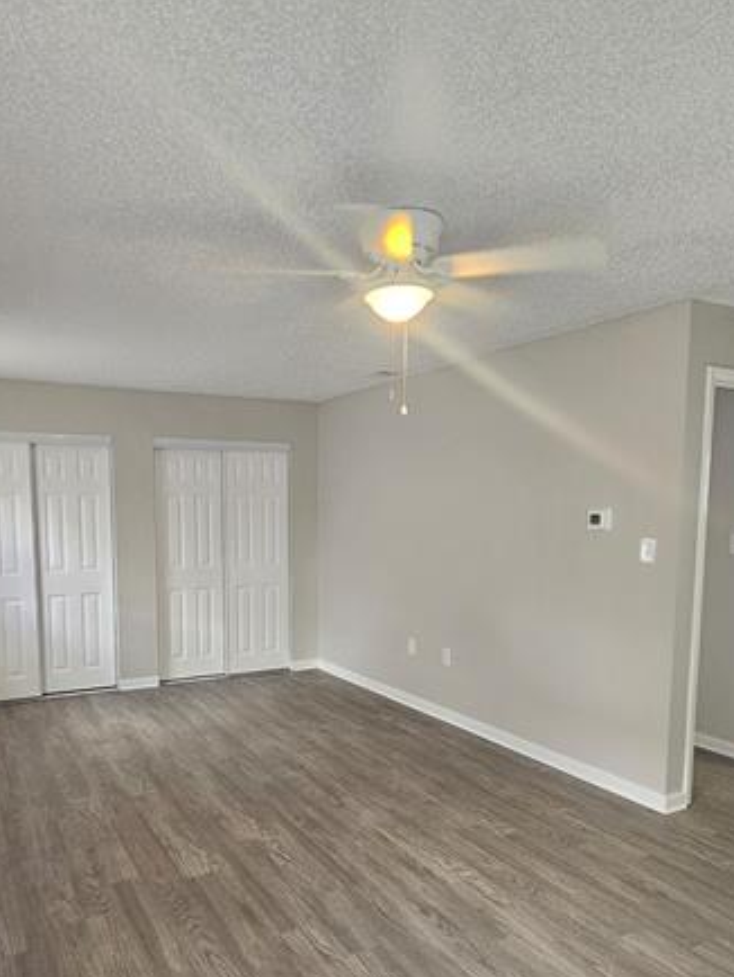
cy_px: 594
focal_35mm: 23
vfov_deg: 73.0
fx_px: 650
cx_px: 297
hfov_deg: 58.5
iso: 320
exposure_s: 1/60
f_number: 2.2
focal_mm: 2.2
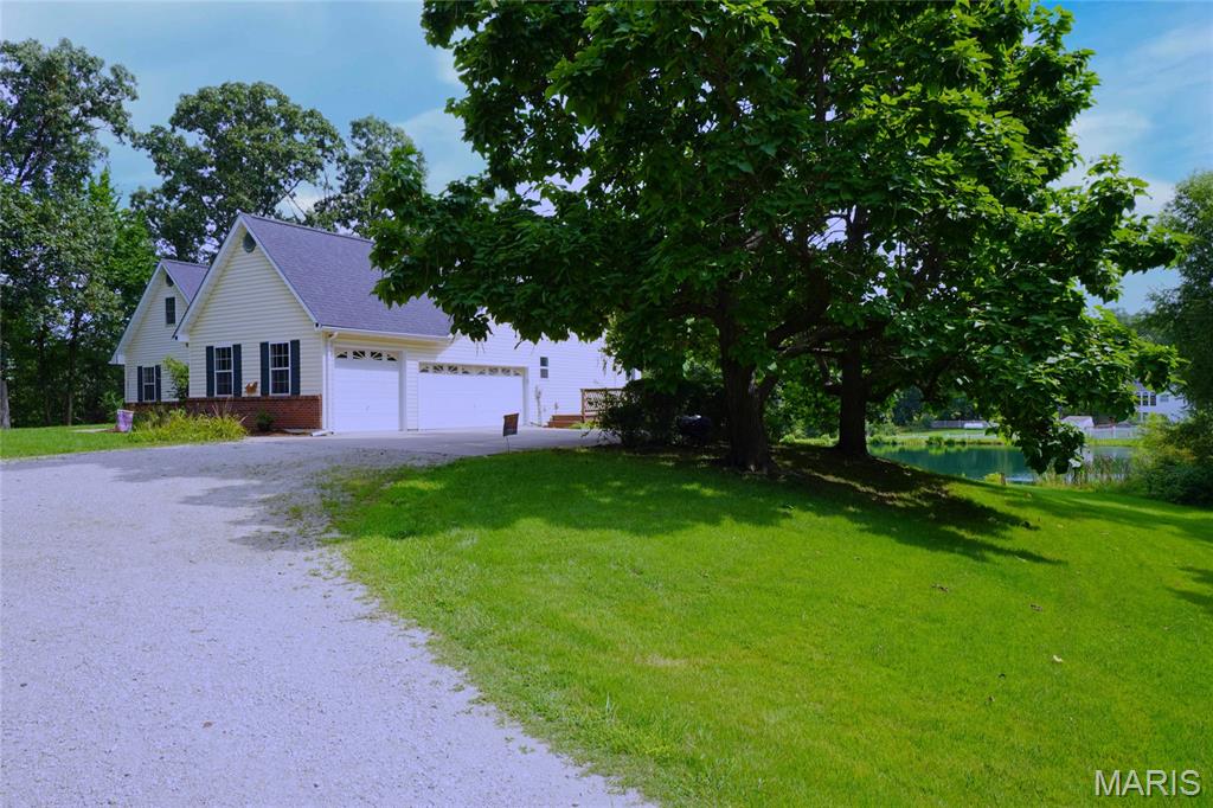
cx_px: 606
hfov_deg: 73.8
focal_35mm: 24
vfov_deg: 53.1
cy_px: 404
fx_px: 808
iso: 100
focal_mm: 16
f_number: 7.1
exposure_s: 1/100
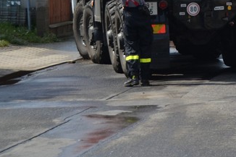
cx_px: 316
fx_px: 1317
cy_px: -19
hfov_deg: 10.0
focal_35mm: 201
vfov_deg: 6.8
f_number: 7.1
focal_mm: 46
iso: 100
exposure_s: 1/200
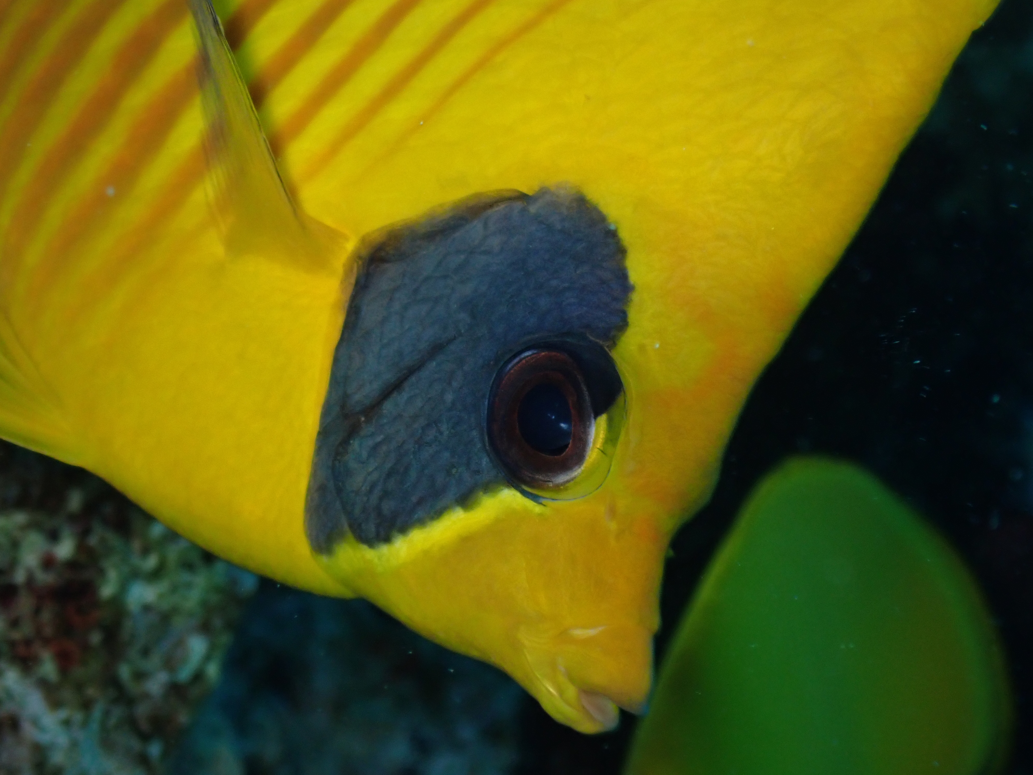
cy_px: 388
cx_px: 516
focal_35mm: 100
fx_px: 2984
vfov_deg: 14.8
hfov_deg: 19.6
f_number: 14
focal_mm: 18
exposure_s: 1/100
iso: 500
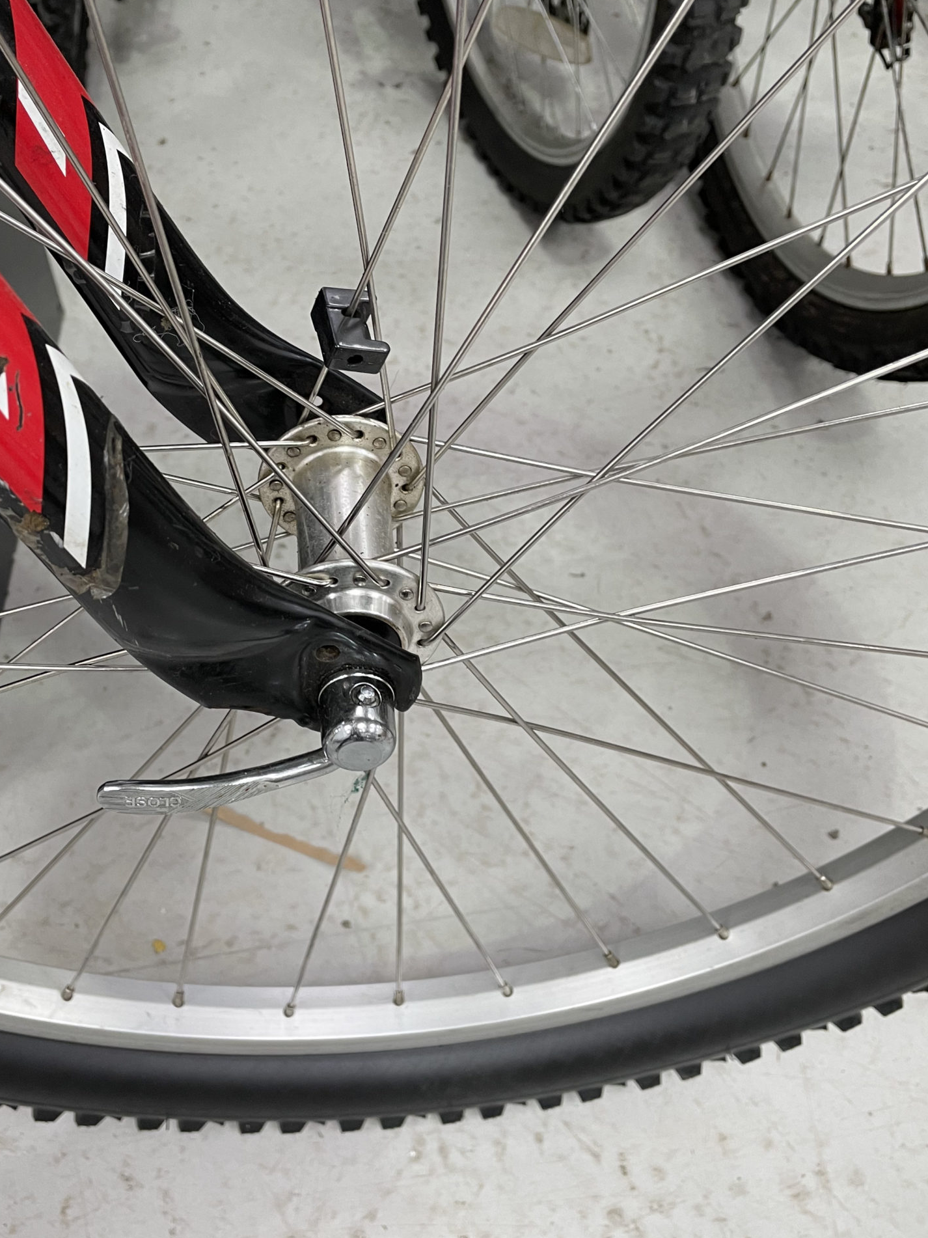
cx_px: 366
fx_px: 1251
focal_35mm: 35
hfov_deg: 40.5
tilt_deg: -48.8
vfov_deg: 52.5
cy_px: 553
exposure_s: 1/50
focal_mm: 4.2
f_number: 1.6
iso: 80
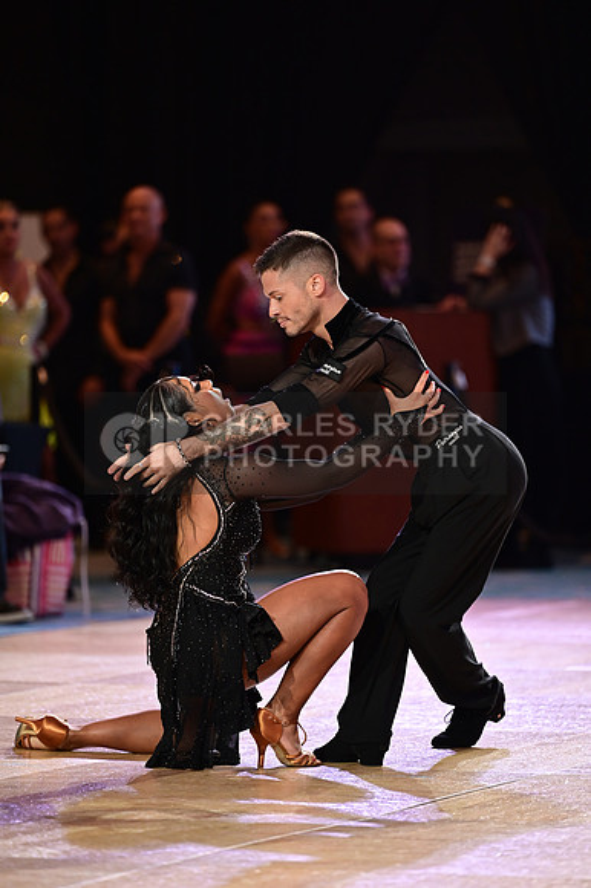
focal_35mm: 200
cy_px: 444
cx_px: 296
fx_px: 4931
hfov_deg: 6.9
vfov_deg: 10.3
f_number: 3.2
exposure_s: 1/320
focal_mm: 200
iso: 1600
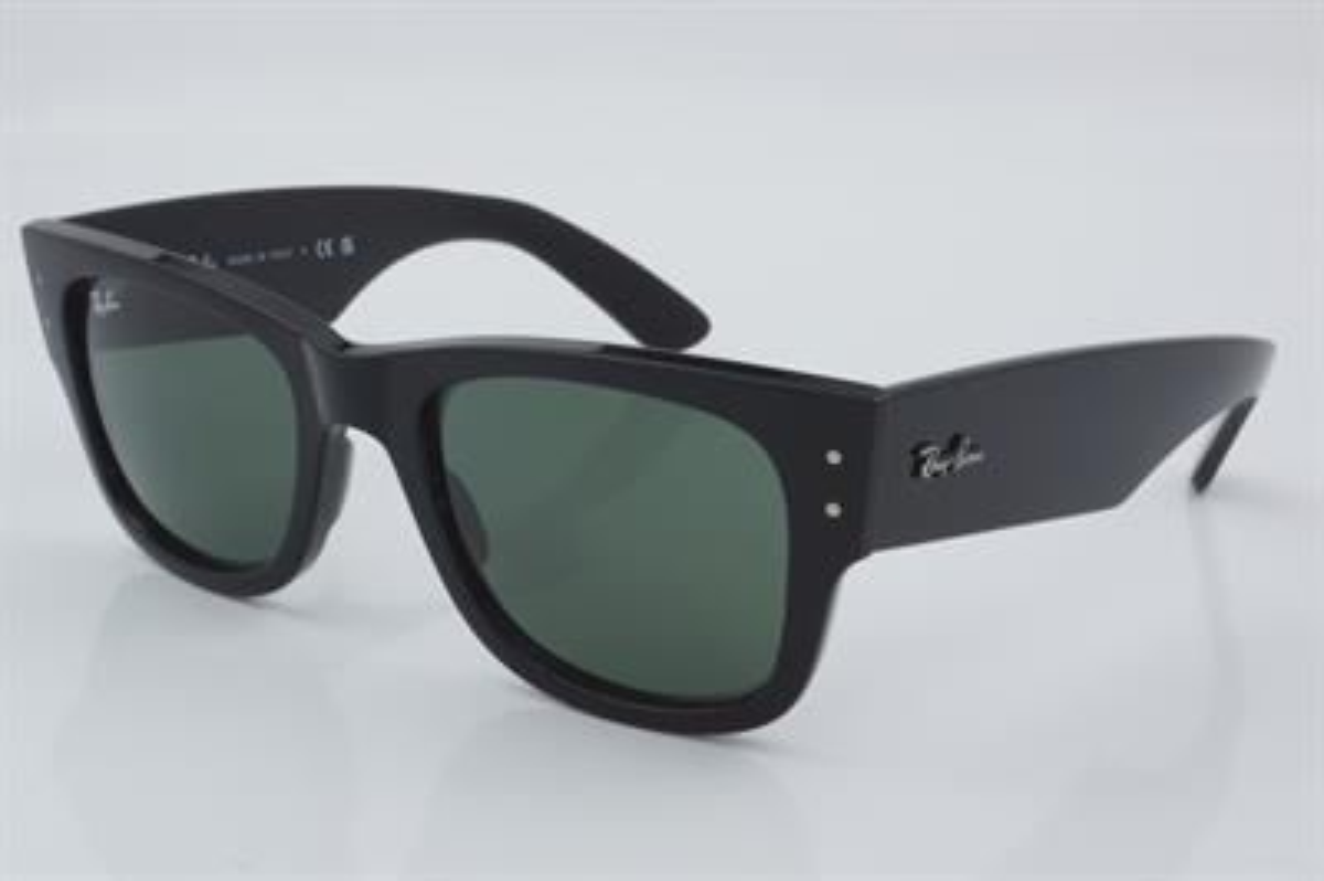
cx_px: 662
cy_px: 440
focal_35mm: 68
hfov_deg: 29.9
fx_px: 2480
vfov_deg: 20.1
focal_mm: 45
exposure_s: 1/4
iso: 100
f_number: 32
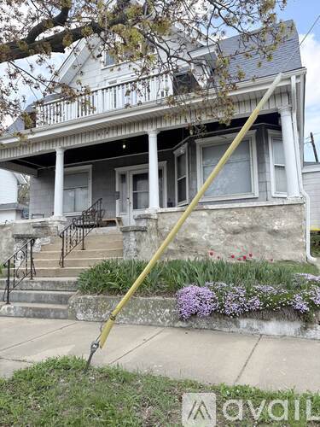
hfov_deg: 53.1
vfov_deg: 67.3
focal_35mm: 26
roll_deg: +1.2
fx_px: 320
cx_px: 160
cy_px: 214
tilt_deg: +7.8
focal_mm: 5.96
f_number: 1.6
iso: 50
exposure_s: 1/1799
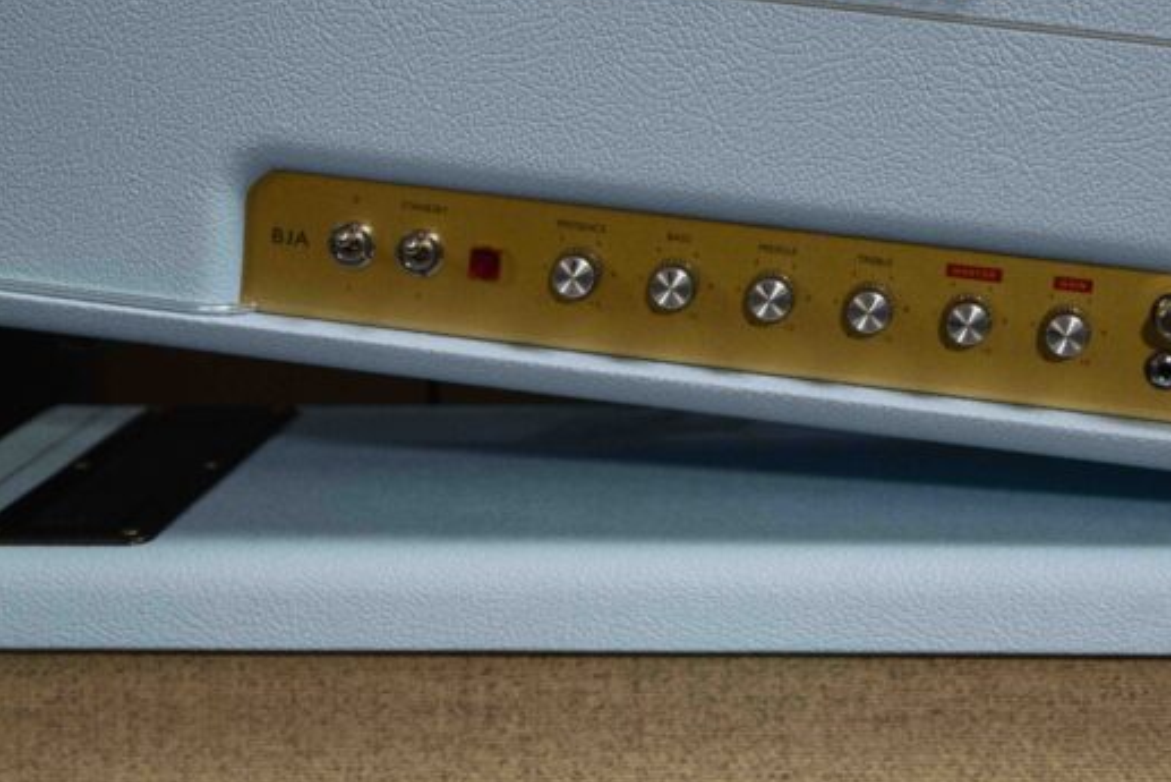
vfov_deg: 13.8
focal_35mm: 99
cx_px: 793
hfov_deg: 20.5
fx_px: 3221
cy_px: 198
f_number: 2.8
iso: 800
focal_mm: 50
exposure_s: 1/200
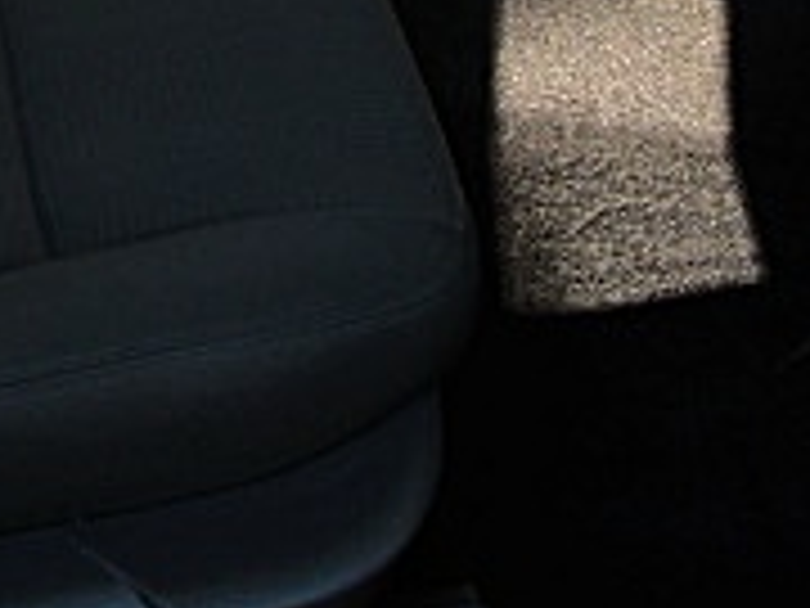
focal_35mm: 128
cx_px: 171
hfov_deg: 15.3
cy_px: -455
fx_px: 2995
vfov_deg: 10.9
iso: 50
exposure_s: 1/80
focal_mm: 6.3
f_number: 2.8
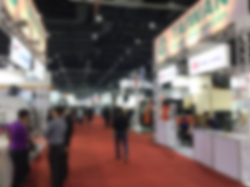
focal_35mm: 29
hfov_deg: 61.7
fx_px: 209
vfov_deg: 48.2
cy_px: 94
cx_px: 125
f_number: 2.2
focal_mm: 4.15
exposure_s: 1/33
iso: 64
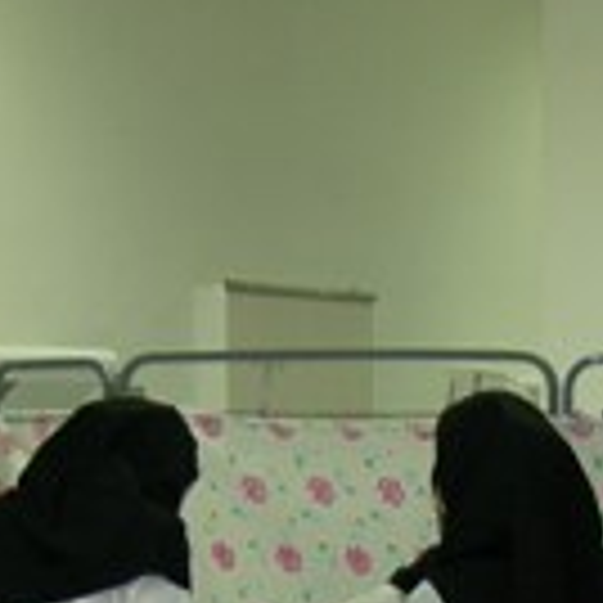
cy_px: 806
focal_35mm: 152
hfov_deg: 11.4
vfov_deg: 11.2
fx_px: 2996
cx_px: 572
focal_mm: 7.5
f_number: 2.7
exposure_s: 1/30
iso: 64
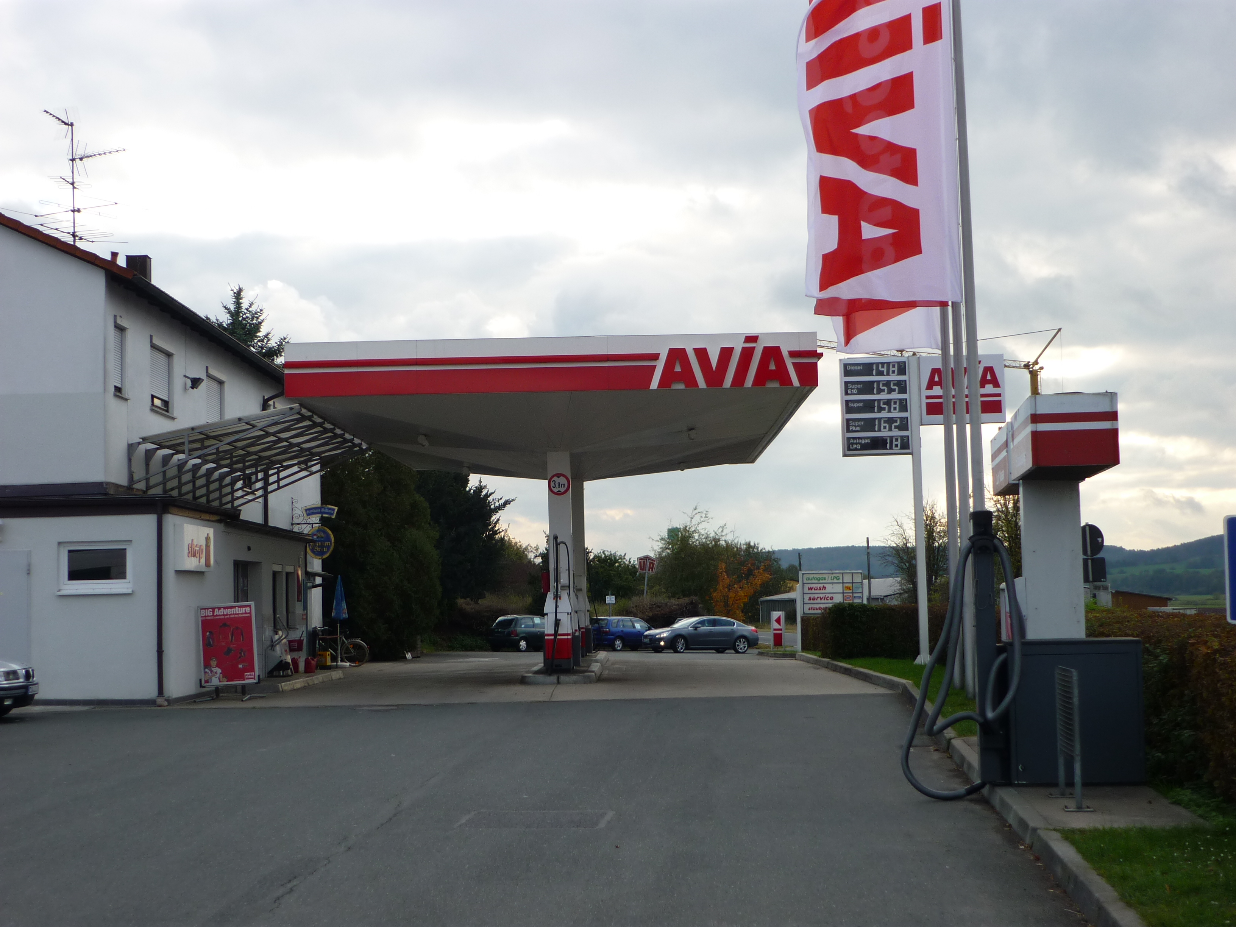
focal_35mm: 48
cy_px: 464
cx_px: 618
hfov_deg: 39.7
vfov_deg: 30.3
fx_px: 1714
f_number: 3.2
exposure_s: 1/400
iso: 80
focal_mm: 8
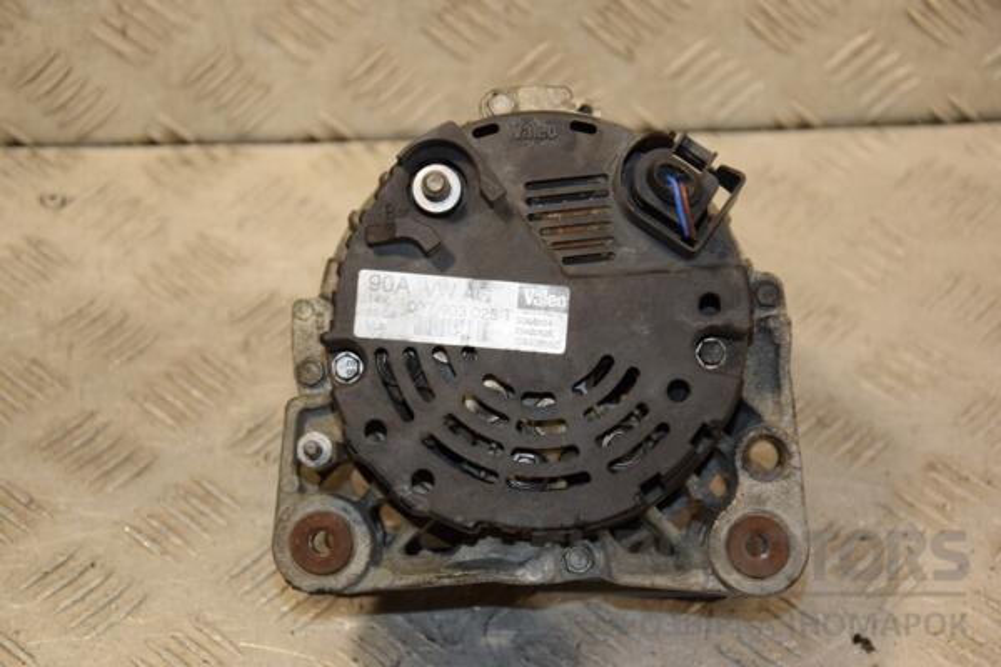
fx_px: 2586
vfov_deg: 14.7
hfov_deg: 21.9
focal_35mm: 93
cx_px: 500
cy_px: 334
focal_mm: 62
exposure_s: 1/160
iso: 800
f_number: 5.3
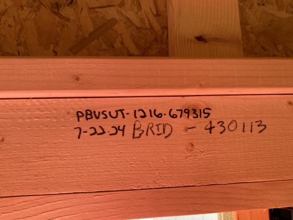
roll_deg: +2.7
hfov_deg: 67.3
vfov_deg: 53.1
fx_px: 220
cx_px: 146
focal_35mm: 26
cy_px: 110
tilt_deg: +9.9
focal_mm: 4.25
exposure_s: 1/121
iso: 80
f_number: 1.8
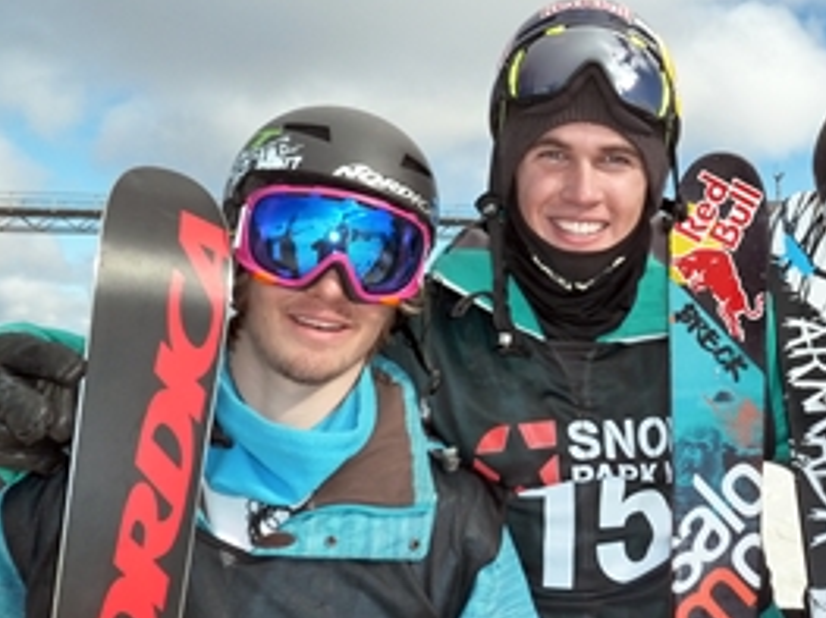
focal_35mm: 38
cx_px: 625
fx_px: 906
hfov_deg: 47.1
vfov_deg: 37.5
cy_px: 248
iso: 400
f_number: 4.5
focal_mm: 4.1
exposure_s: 1/500
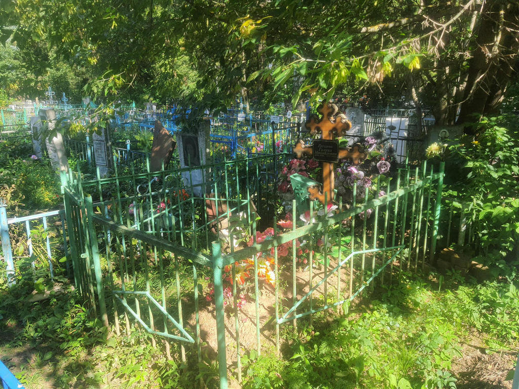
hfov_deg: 67.3
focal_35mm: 26
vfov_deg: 53.1
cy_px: 194
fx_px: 390
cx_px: 260
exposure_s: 1/704
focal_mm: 4.32
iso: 50
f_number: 1.7
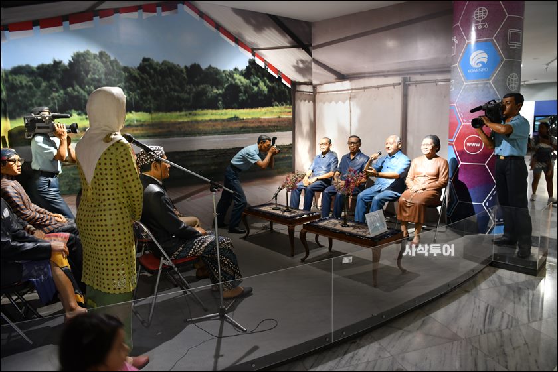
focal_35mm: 24
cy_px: 186
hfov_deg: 73.7
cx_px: 279
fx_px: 372
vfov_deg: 53.2
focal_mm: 24
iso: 800
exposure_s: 1/25
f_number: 2.8
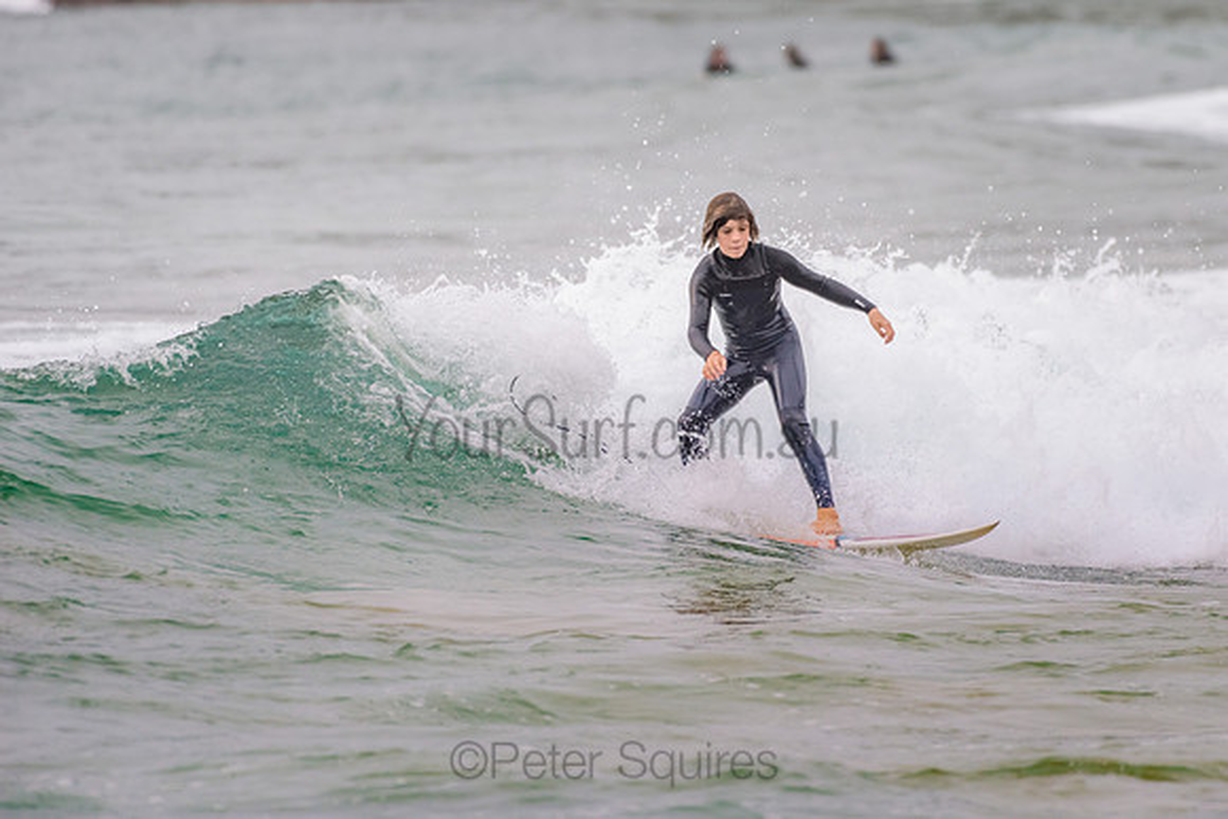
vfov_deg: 2.2
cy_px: 347
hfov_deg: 3.4
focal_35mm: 613
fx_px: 20912
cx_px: 753
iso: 360
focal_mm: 500
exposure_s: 1/800
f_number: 5.6
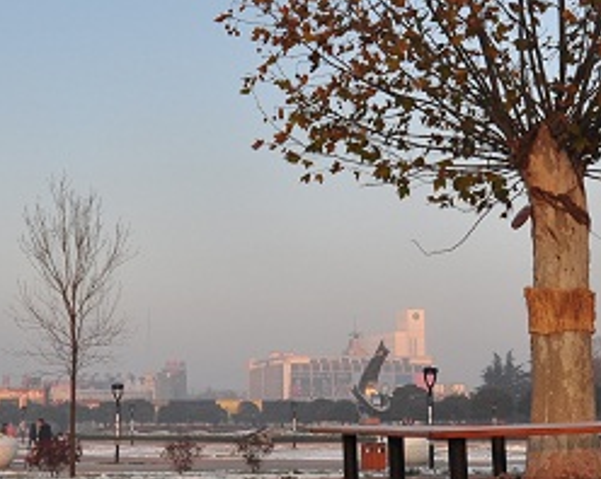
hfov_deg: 26.3
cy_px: 204
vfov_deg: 21.4
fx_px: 1269
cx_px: 158
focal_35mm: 71
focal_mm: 17
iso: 200
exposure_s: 1/200
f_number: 7.1
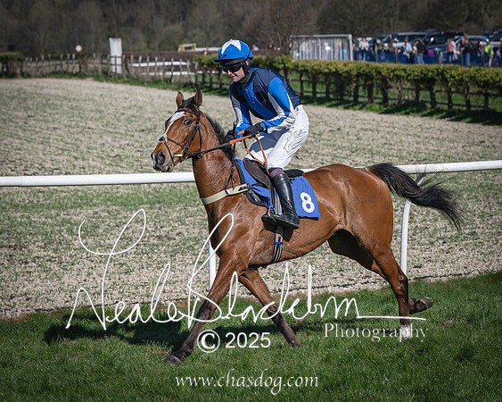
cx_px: 294
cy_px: 219
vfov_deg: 8.2
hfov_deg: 10.2
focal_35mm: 189
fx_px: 2807
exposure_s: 1/3200
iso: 200
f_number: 4
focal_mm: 82
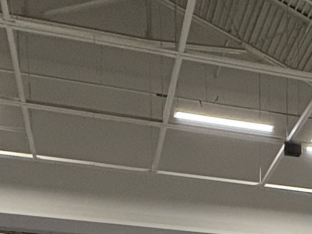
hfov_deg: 23.7
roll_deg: +0.7
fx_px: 703
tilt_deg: -7.0
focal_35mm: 78
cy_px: 546
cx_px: 330
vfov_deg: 13.9
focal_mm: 2.22
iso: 200
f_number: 2.2
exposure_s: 1/60
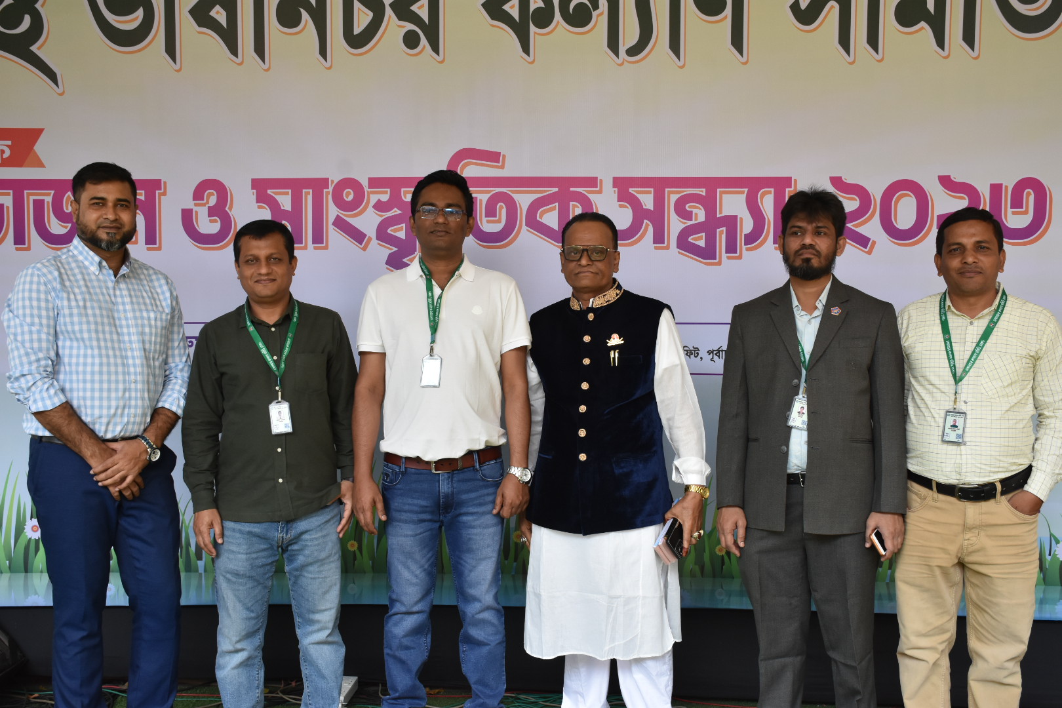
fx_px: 1327
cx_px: 531
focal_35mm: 45
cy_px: 354
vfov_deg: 29.9
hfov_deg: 43.6
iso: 800
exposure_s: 1/250
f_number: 8
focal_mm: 30
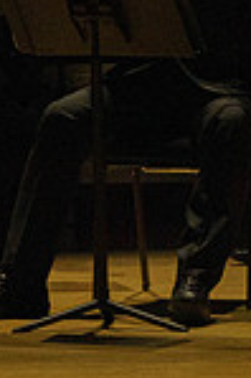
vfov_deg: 1.6
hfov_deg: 1.1
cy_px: 29
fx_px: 13218
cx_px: -454
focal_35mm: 1261
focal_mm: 256
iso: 4000
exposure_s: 1/250
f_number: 14
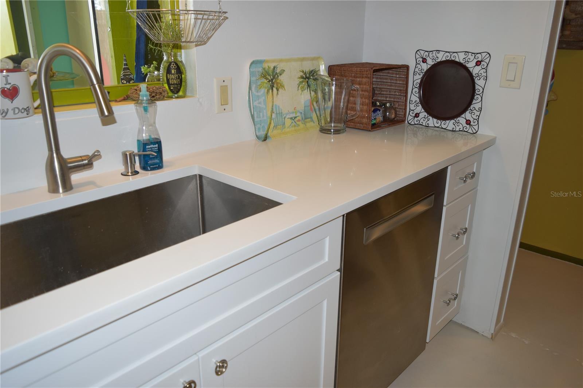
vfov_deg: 47.9
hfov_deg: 67.4
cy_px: 194
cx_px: 292
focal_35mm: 27
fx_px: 437
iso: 400
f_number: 4
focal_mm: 18
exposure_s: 1/60
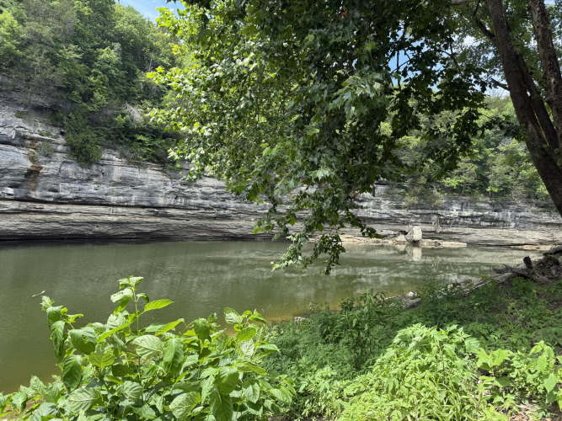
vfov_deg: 56.8
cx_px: 281
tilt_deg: +2.5
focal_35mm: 24
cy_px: 210
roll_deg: -1.3
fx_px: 390
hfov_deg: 71.6
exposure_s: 1/1106
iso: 80
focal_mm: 6.76
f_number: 1.78
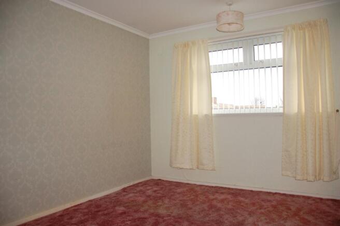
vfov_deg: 47.8
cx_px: 170
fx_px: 255
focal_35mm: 27
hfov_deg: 67.4
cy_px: 113
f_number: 3.5
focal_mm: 18
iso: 200
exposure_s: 1/160
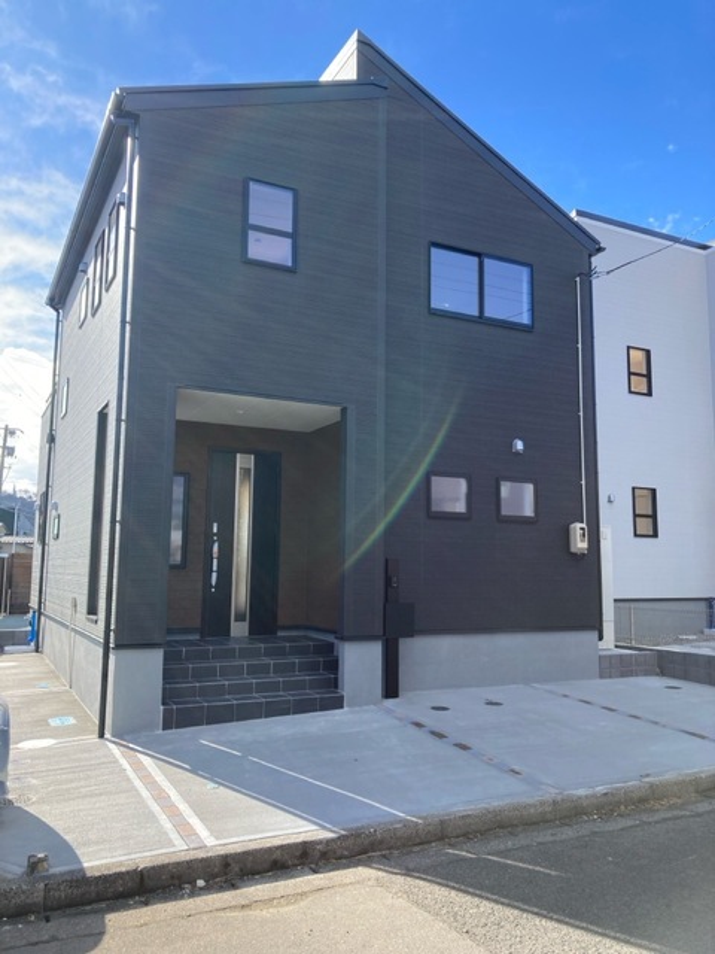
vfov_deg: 63.4
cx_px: 358
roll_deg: -1.6
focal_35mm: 28
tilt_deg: +8.8
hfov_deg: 49.7
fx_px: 771
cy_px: 477
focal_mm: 3.99
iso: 20
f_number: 1.8
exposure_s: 1/736
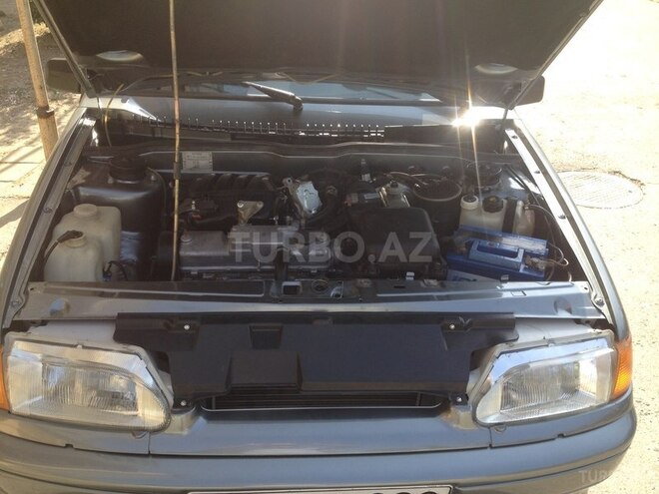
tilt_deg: -32.0
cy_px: 247
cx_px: 330
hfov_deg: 52.6
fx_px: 666
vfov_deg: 40.7
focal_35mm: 35
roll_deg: +0.9
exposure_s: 1/438
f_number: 2.4
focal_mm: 4.28
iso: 50
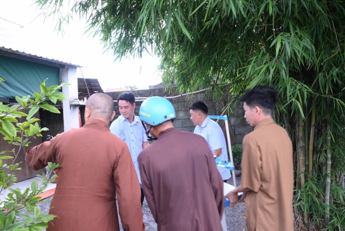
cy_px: 117
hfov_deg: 71.5
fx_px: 240
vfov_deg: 51.3
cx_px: 168
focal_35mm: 25
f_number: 13
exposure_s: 1/60
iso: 1250
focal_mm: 24
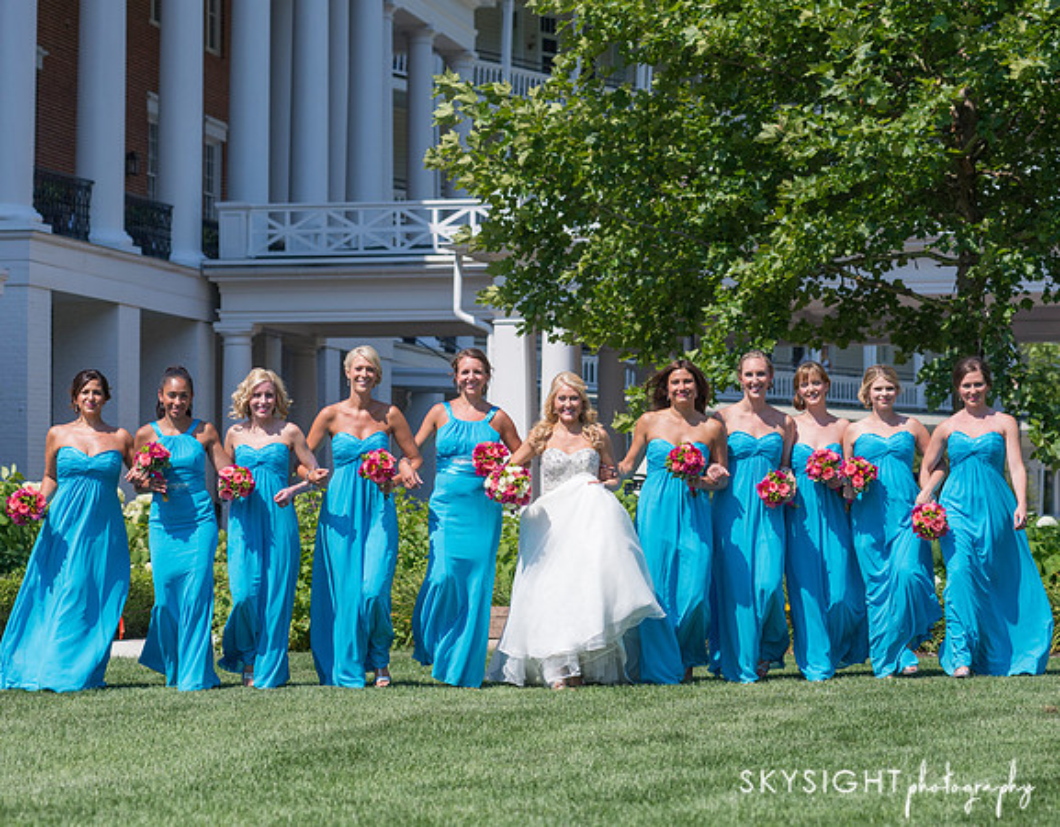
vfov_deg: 12.7
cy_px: 400
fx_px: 3720
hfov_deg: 16.2
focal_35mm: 120
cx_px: 549
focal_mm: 100
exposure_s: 1/4000
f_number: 6.3
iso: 640
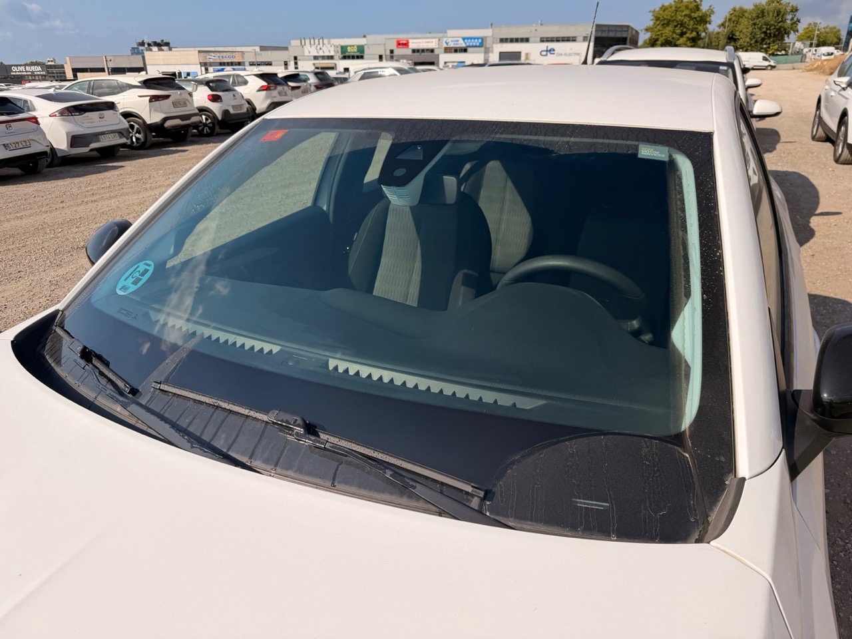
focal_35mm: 24
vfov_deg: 56.8
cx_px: 426
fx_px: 591
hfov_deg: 71.6
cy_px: 320
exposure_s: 1/7353
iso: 80
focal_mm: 6.76
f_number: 1.78
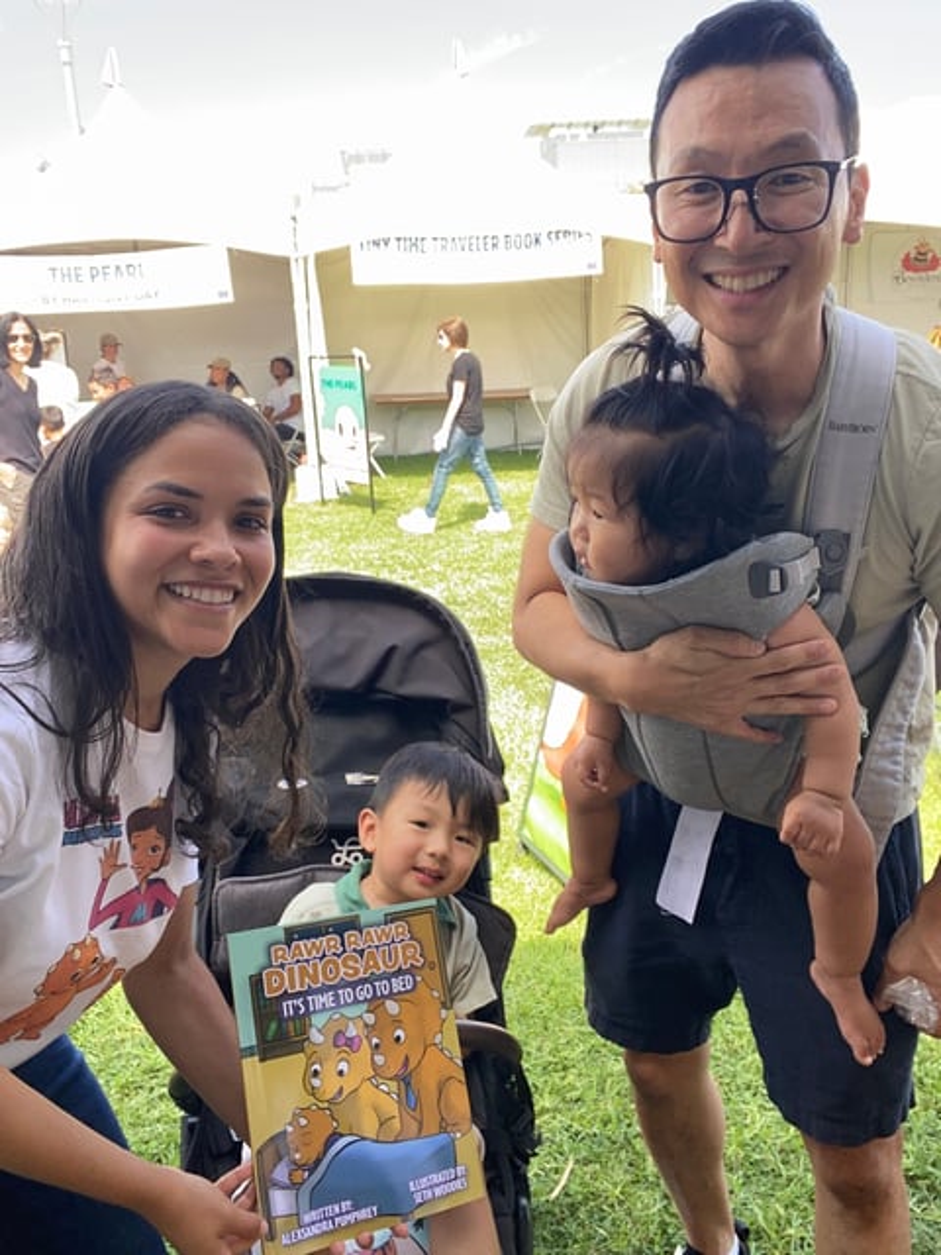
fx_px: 1087
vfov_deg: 60.0
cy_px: 628
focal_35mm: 30
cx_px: 470
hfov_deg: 46.8
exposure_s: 1/122
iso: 40
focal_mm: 2.71
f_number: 2.2
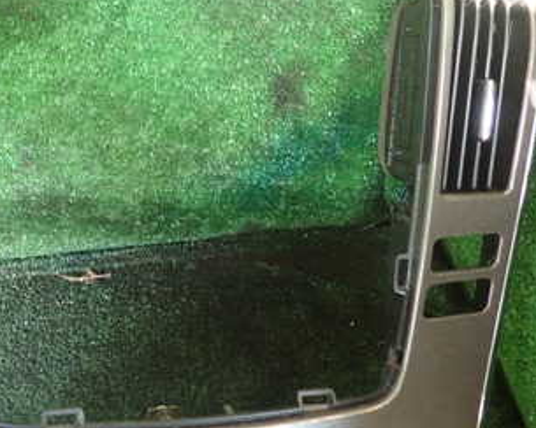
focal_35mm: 48
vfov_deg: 31.0
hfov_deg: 38.3
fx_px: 761
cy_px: 121
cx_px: 174
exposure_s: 1/60
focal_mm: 4.5
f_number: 2
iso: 200
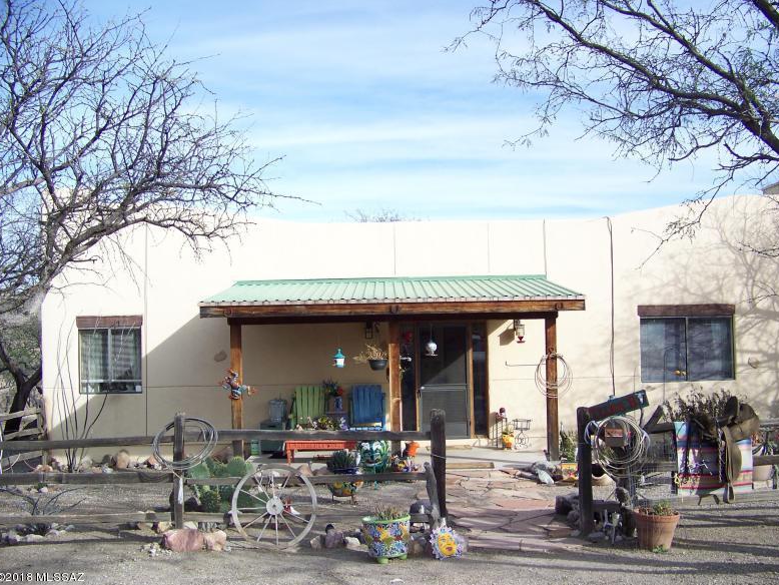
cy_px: 300
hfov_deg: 50.1
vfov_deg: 38.7
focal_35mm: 37
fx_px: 833
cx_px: 391
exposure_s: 1/500
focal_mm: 5.85
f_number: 2.8
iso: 64
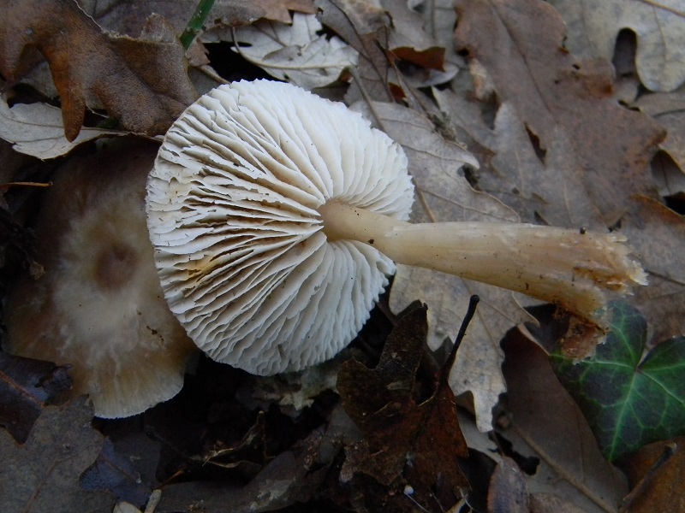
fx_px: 930
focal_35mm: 47
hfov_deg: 40.4
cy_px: 256
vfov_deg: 30.9
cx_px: 342
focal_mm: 8.6
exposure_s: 1/113
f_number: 3.9
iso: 400
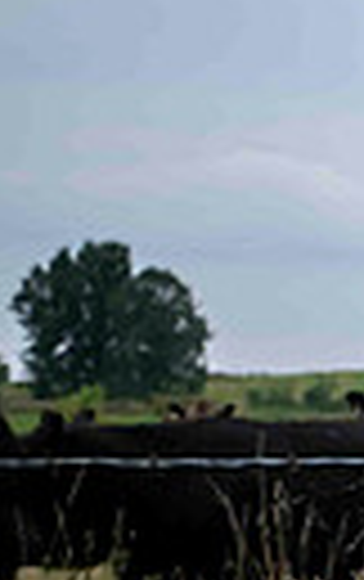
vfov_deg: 9.1
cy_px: 501
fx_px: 3623
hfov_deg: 5.3
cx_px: 1294
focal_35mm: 229
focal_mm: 50
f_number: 7.1
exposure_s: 1/320
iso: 640
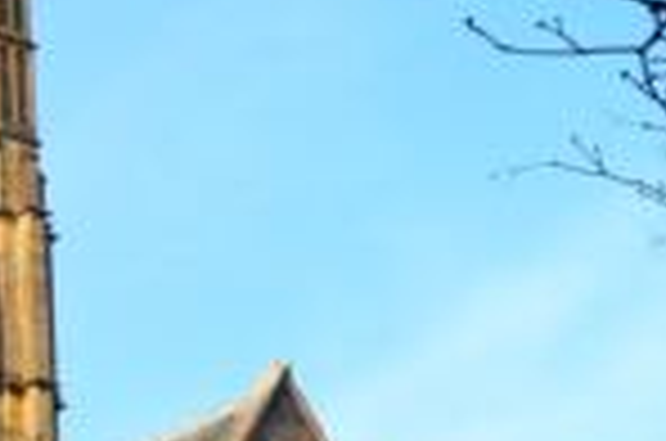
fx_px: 2640
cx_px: -162
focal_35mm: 143
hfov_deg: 13.9
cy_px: 448
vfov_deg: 9.5
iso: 200
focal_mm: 22
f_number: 16
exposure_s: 1/60
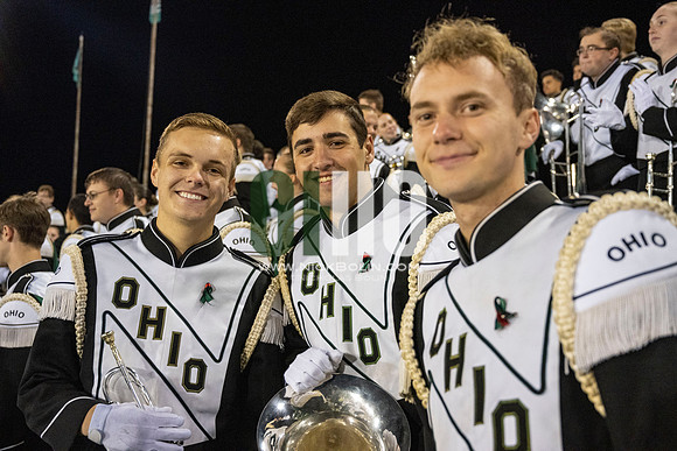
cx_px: 338
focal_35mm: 39
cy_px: 226
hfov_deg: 49.5
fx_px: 734
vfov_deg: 34.2
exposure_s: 1/500
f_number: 4
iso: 3200
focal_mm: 39
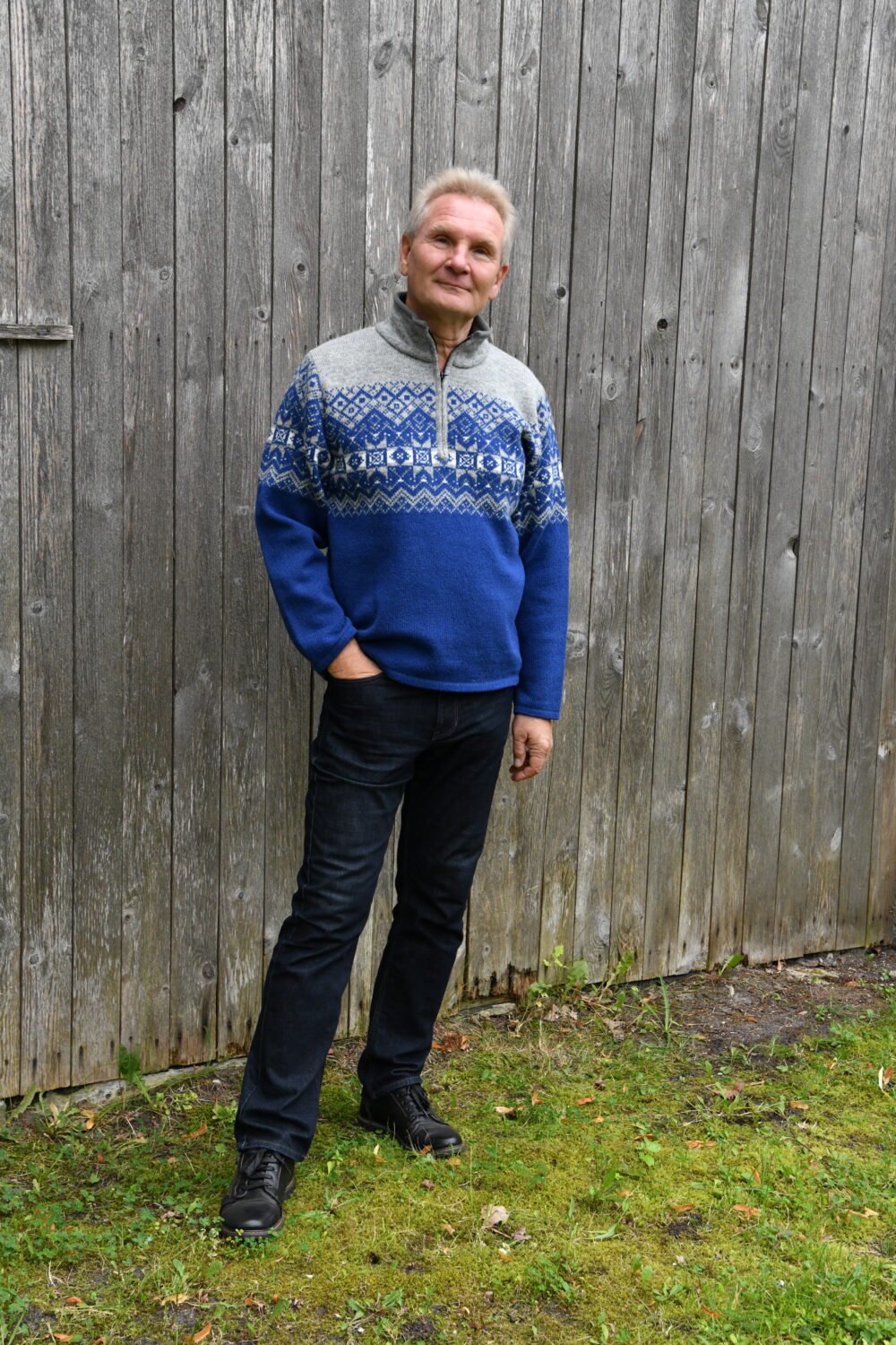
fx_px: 1867
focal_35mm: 50
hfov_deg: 27.0
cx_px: 448
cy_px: 672
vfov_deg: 39.6
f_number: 8
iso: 1600
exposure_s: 1/250
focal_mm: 50
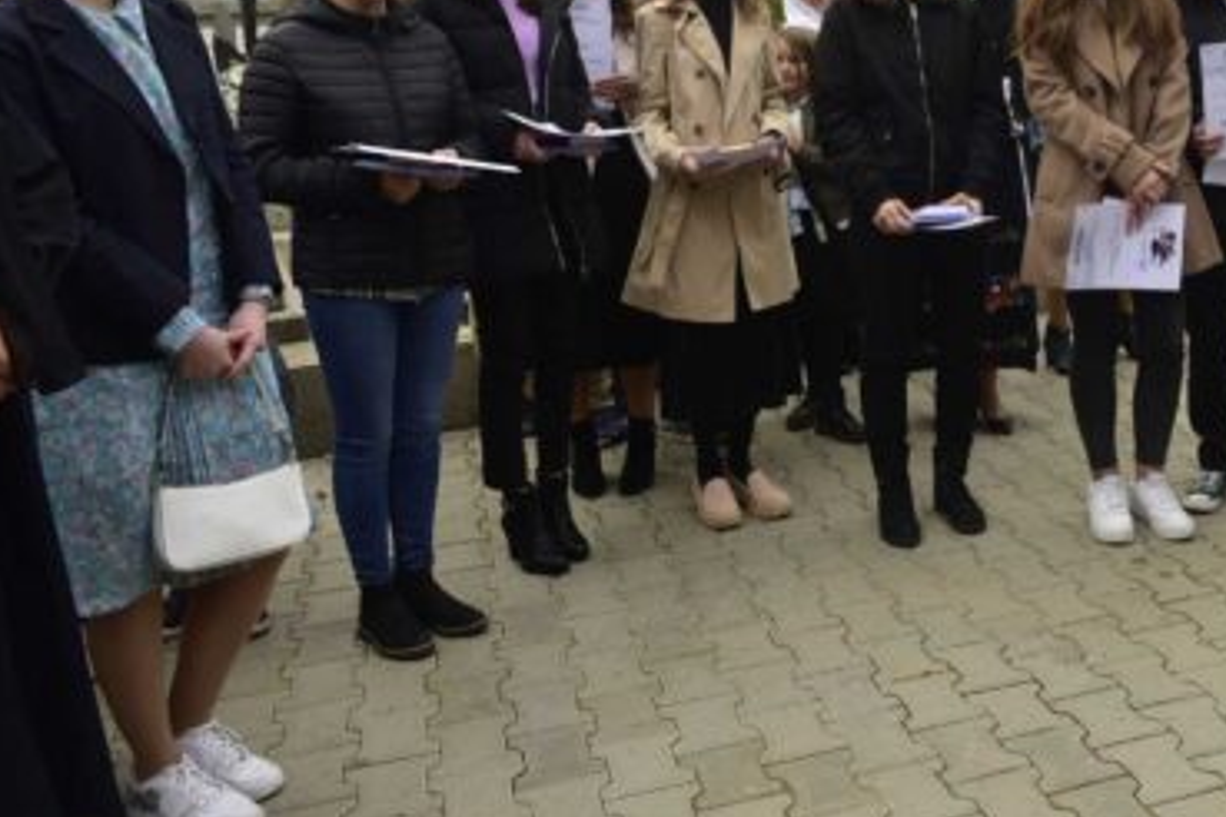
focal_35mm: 41
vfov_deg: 31.8
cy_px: 173
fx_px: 1396
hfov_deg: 45.0
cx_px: 983
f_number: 5.6
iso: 160
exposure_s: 1/320
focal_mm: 24
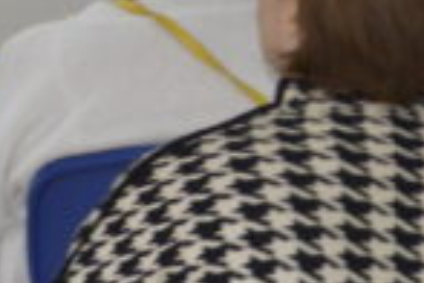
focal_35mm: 398
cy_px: -59
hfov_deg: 5.1
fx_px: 4687
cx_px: 756
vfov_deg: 3.4
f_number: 5
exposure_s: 1/60
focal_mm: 38
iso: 500
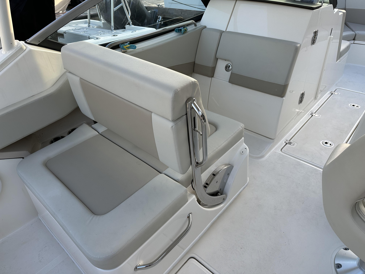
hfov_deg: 71.6
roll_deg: +2.2
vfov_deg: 56.8
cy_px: 137
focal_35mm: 24
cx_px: 182
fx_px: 253
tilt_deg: -34.3
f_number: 1.78
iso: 80
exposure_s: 1/444
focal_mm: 6.86
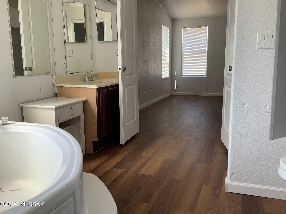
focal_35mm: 31
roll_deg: +1.1
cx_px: 143
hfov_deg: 58.4
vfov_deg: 45.4
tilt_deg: -10.8
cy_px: 107
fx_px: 256
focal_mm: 3.3
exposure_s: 1/120
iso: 50
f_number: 2.4
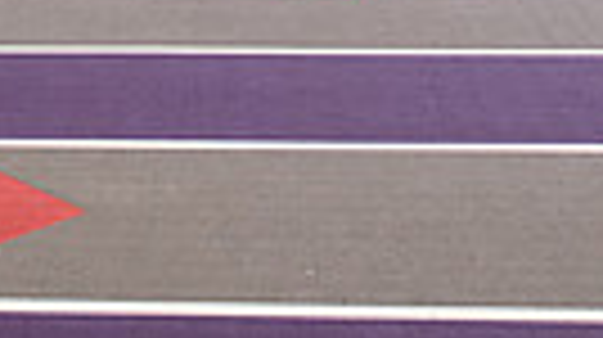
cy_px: -421
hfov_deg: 27.3
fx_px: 1230
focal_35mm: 77
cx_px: 171
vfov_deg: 12.8
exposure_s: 1/160
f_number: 4.5
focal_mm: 17
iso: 1600
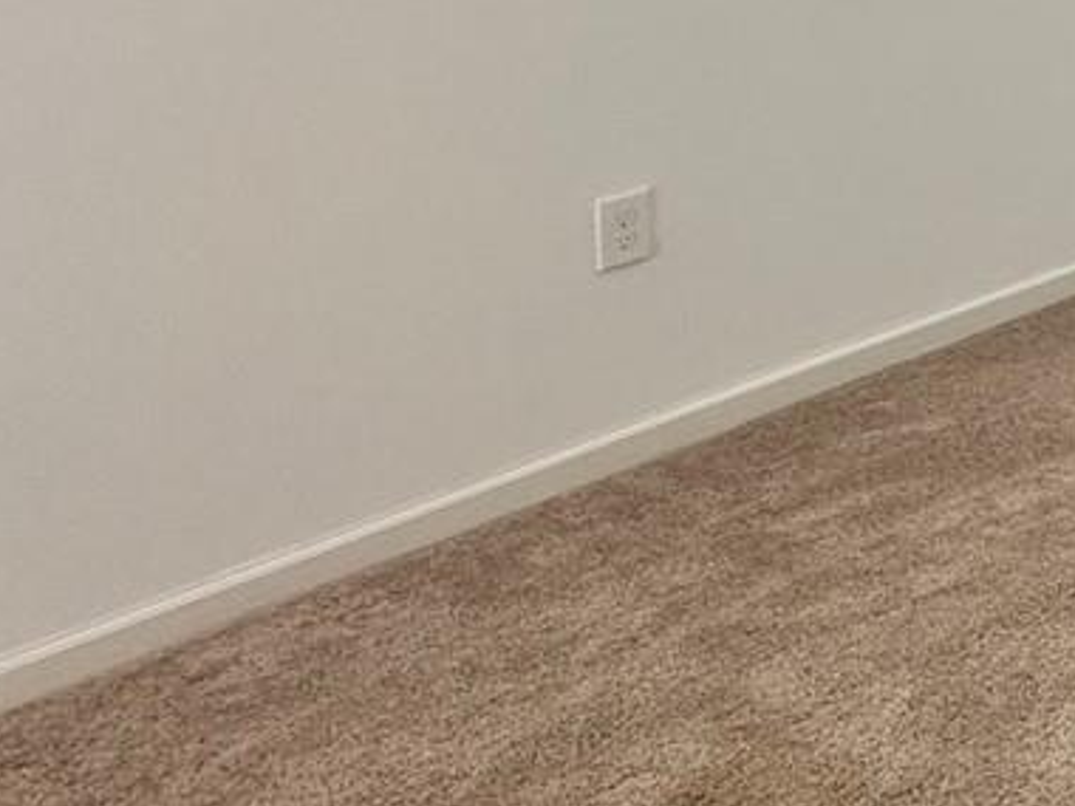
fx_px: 1832
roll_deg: -2.4
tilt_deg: -3.0
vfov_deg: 22.2
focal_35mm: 59
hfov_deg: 18.7
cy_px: -255
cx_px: 2195
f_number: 2.2
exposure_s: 1/120
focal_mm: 2.22
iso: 50
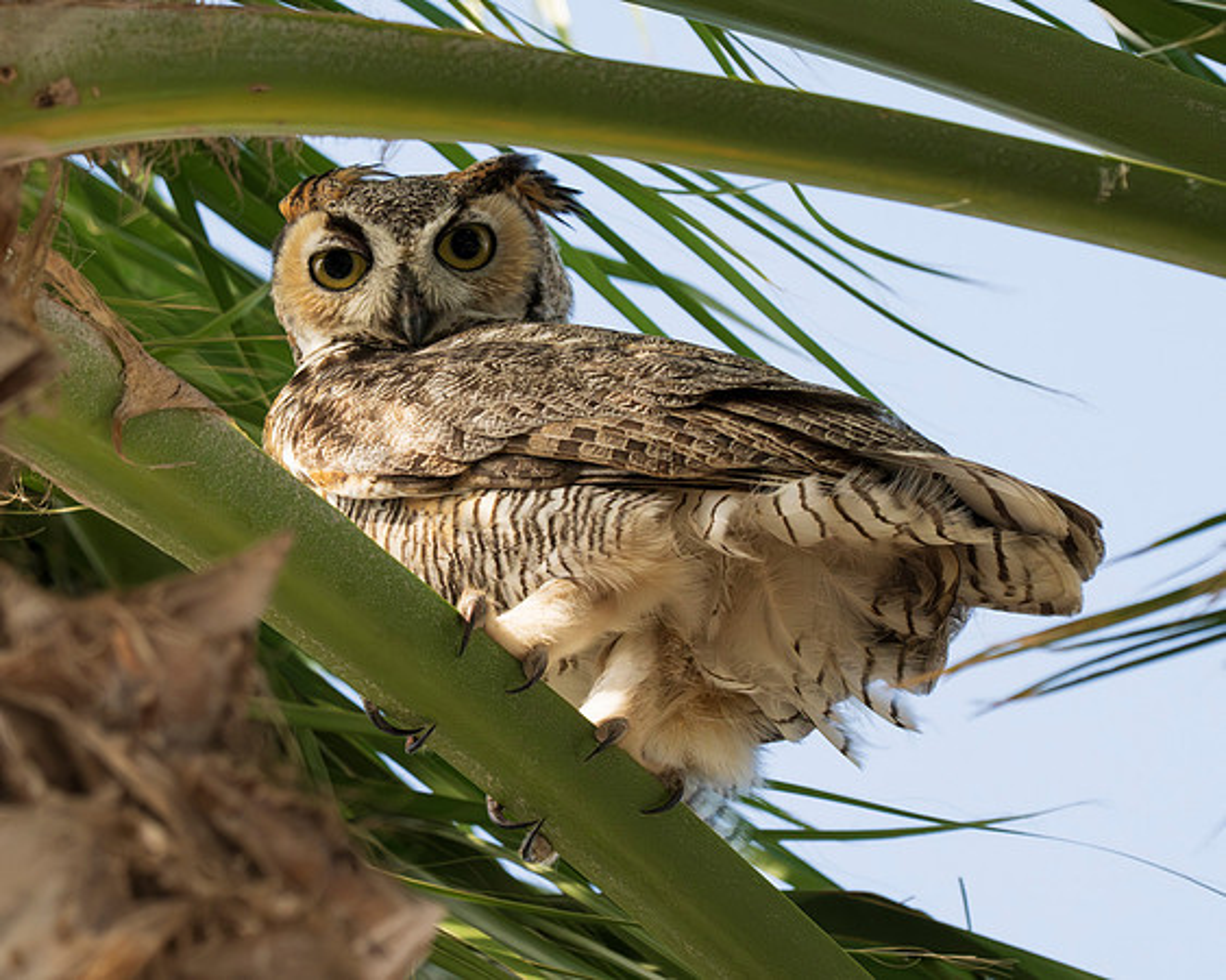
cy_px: 447
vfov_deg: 1.4
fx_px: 39933
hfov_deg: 1.8
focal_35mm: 1101
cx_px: 474
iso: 4000
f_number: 8
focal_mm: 600
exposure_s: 1/1600
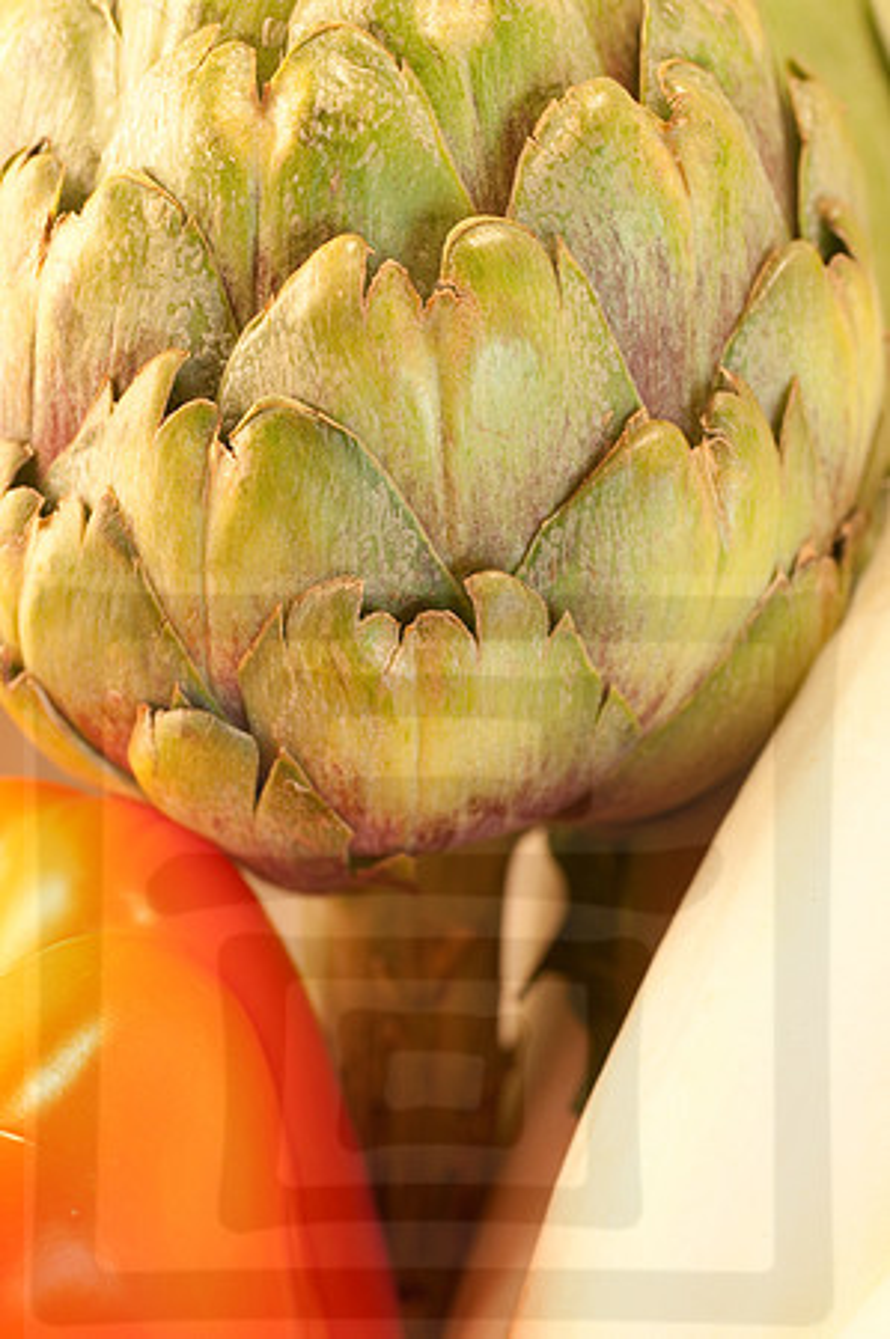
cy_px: 670
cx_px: 445
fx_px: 2787
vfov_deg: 27.0
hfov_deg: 18.1
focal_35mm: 75
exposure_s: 1/160
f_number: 6.3
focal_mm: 50
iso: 200
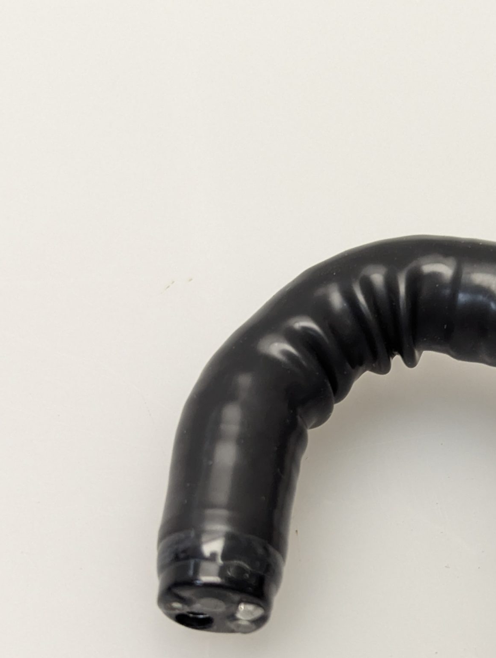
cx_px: 385
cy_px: 432
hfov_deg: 18.3
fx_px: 1524
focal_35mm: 80
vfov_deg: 24.3
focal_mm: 6.81
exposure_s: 1/99.9
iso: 169
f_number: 1.85
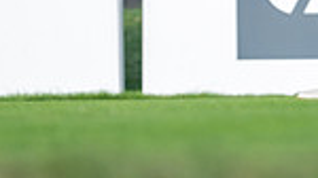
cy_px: -176
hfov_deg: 2.3
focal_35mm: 942
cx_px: 265
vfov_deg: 1.3
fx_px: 7935
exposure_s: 1/1600
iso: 400
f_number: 5
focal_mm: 300
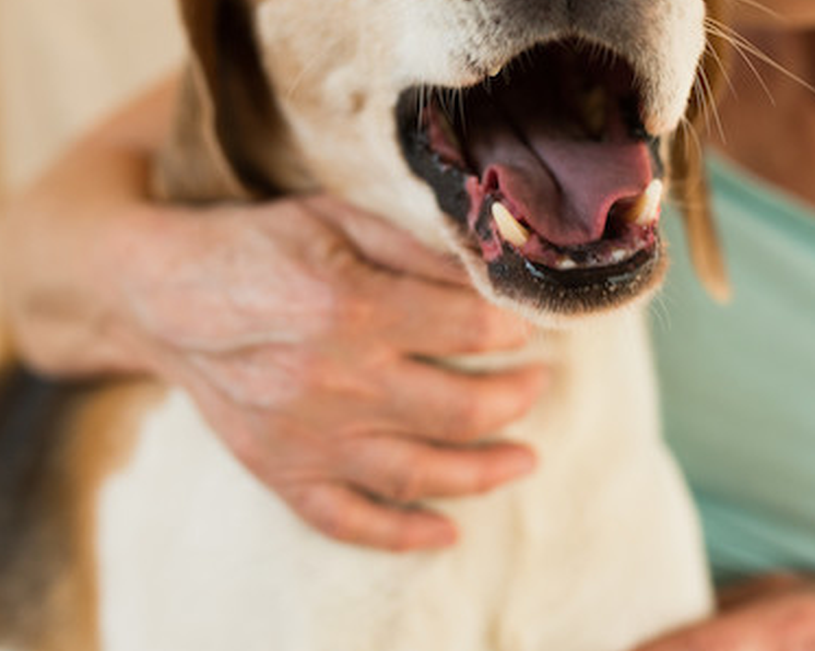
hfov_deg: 28.7
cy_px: 128
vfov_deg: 22.8
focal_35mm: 66
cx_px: 424
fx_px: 1591
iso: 640
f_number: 2.5
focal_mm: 35
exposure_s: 1/640
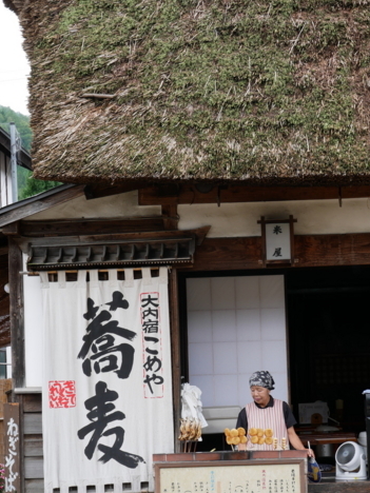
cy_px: 293
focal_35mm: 154
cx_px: 217
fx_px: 2195
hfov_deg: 9.6
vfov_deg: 12.8
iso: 200
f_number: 5.6
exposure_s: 1/160
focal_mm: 60
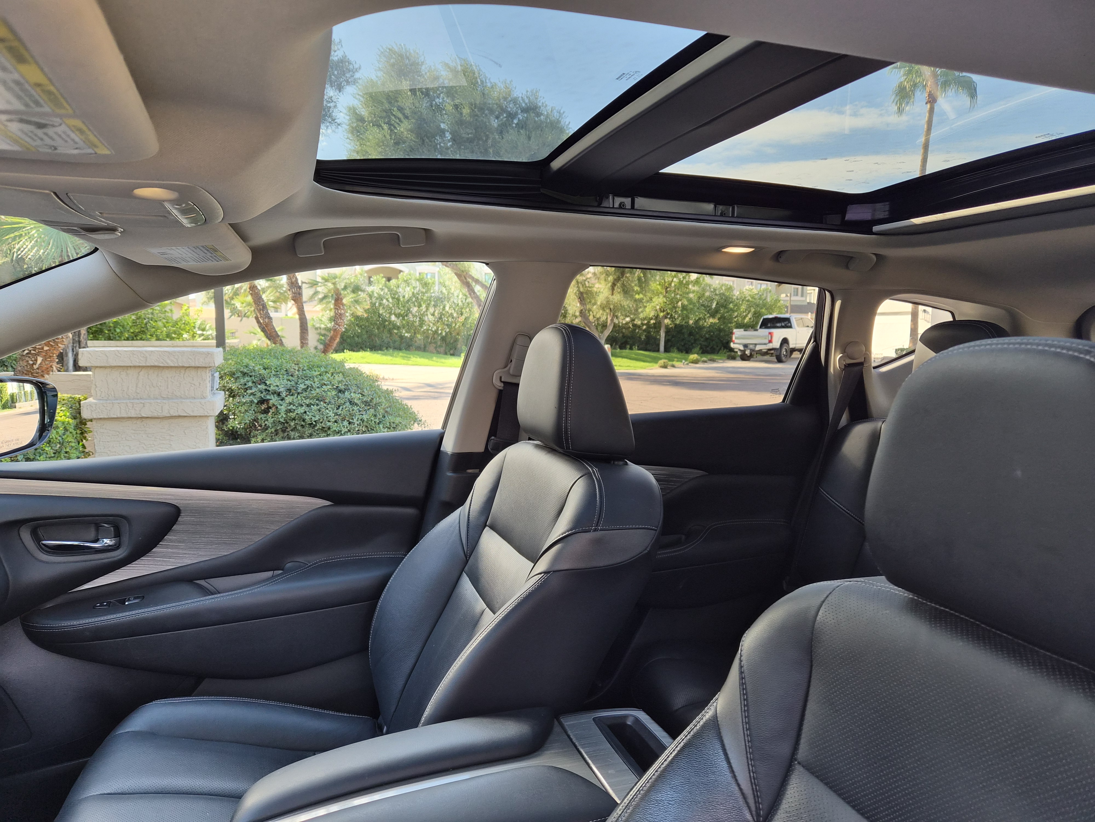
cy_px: 411
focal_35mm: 23
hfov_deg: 73.9
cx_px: 548
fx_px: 728
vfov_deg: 58.9
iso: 100
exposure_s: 1/180
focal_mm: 5.4
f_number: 1.8
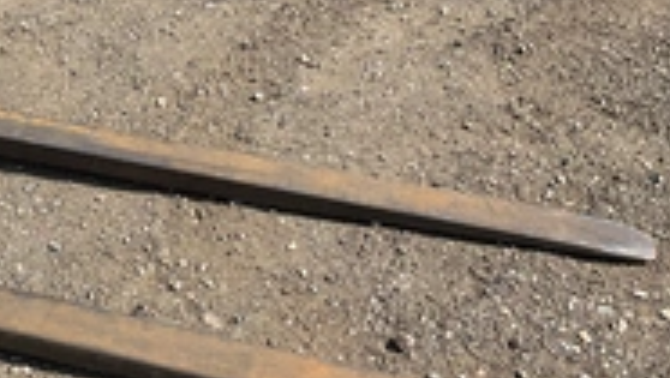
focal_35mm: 68
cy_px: 184
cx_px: 119
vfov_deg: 17.8
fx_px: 1209
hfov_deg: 30.1
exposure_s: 1/1342
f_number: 1.8
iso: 25
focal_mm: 3
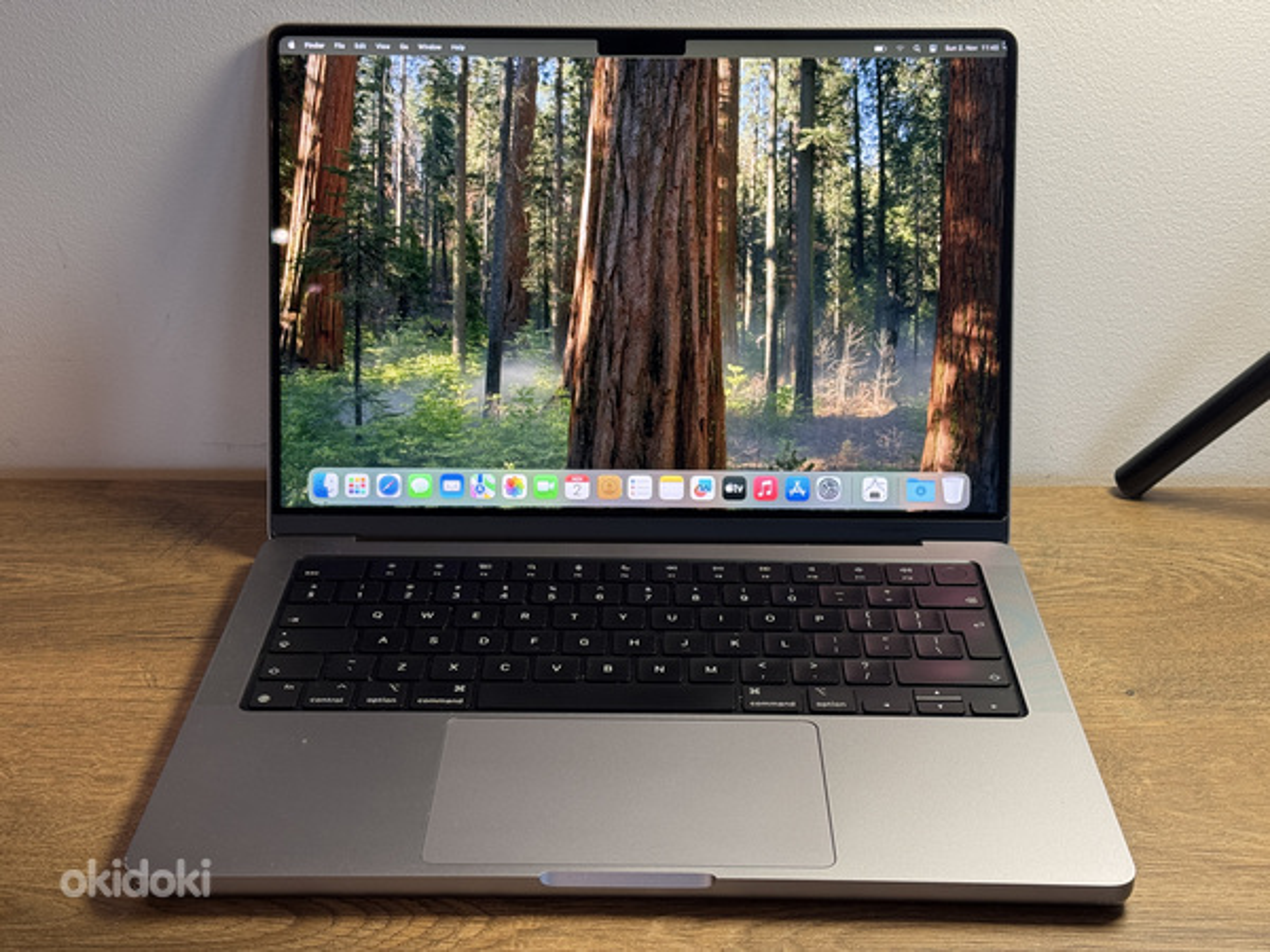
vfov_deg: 30.3
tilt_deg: -26.4
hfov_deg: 39.7
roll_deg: +0.6
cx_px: 635
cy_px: 476
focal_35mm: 48
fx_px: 1761
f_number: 1.78
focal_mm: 6.76
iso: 125
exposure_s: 1/50
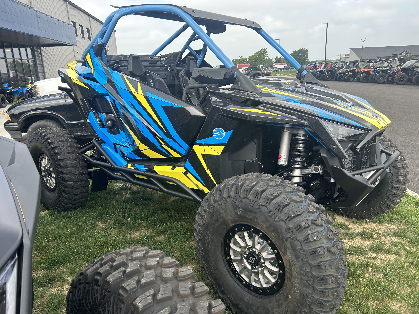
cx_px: 210
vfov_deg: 53.1
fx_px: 315
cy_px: 157
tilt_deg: -15.3
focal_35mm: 26
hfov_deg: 67.3
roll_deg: +3.8
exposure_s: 1/859
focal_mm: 5.7
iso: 50
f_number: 1.5
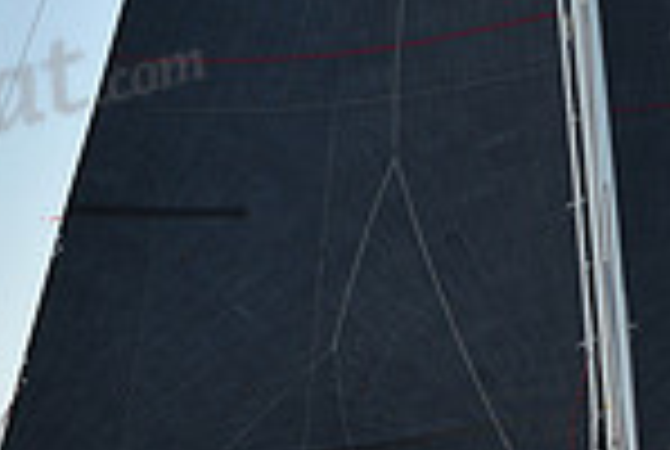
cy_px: 713
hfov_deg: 7.6
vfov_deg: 5.0
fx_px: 5072
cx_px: 441
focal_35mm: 272
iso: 320
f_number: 10
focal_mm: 70
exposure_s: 1/800
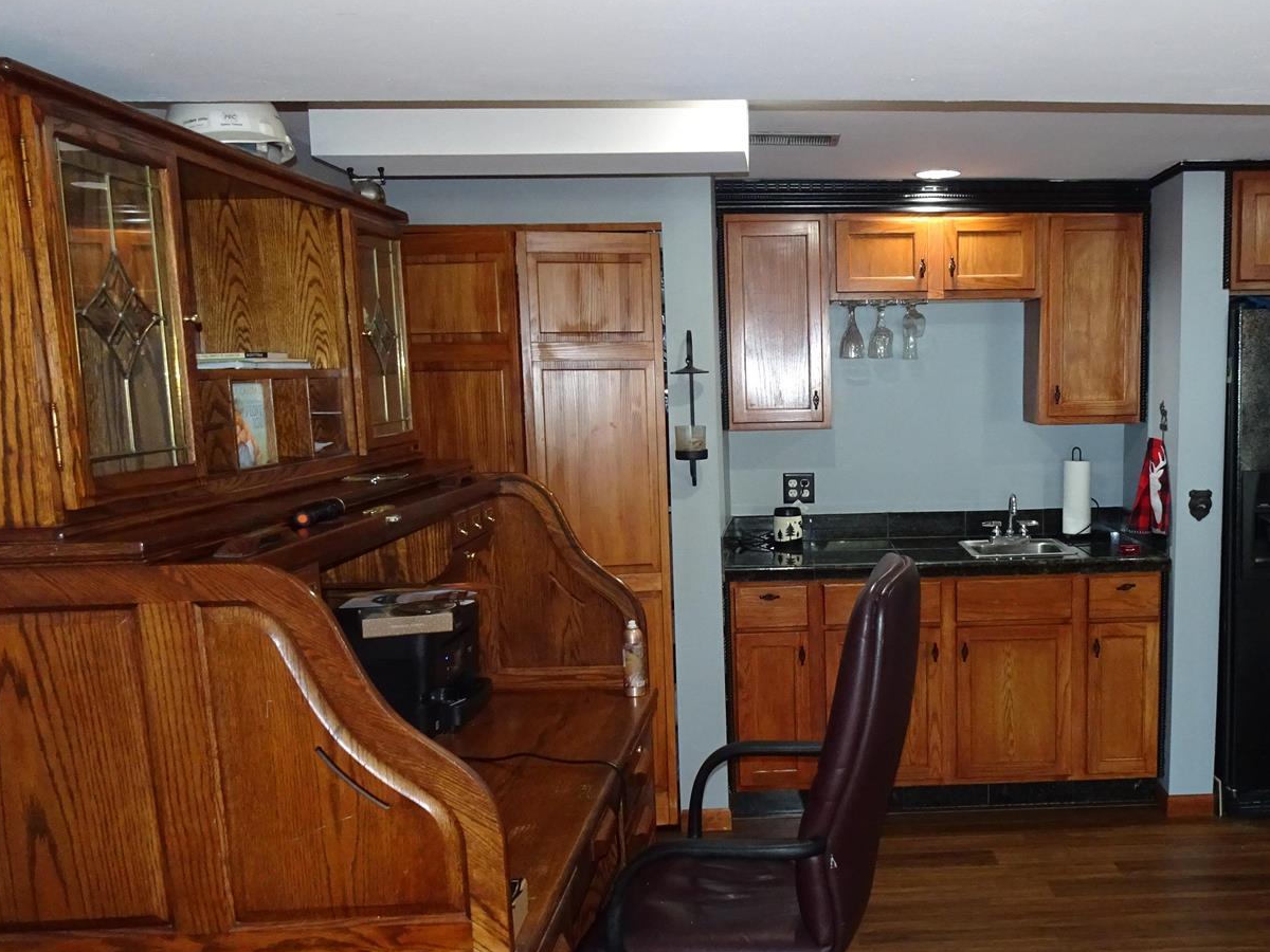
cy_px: 539
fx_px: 1174
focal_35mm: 32
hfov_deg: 55.8
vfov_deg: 44.1
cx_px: 835
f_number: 3.5
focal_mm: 4.1
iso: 500
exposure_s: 1/30
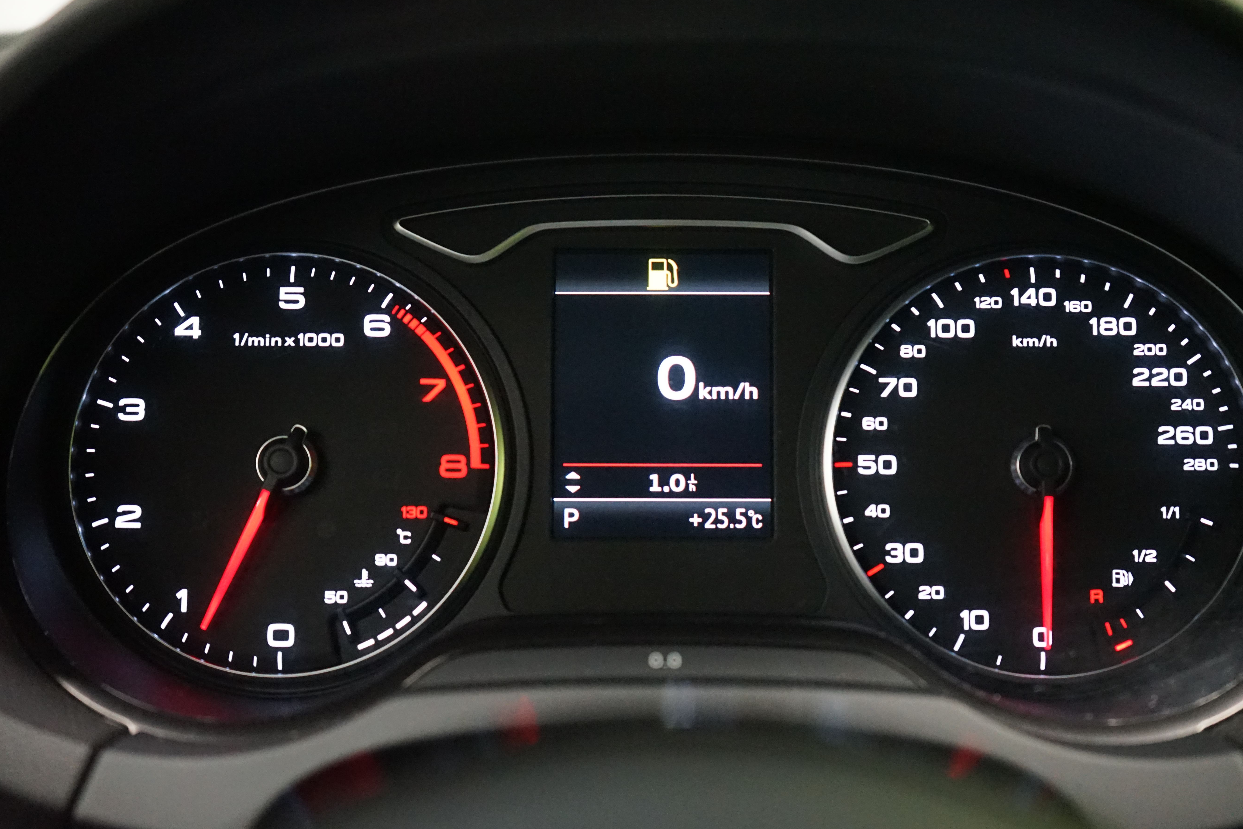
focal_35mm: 54
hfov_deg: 36.9
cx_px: 656
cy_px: 378
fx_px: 1864
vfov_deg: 25.1
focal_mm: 48
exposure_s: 1/30
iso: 6400
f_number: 4.5
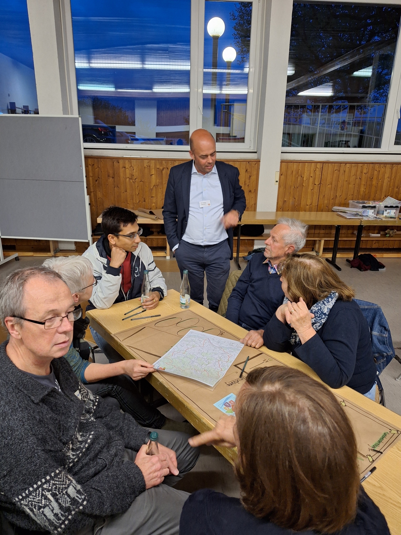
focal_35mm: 23
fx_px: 355
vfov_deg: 73.9
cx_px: 200
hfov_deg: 58.9
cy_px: 268
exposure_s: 1/33
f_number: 1.8
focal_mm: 5.54
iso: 250
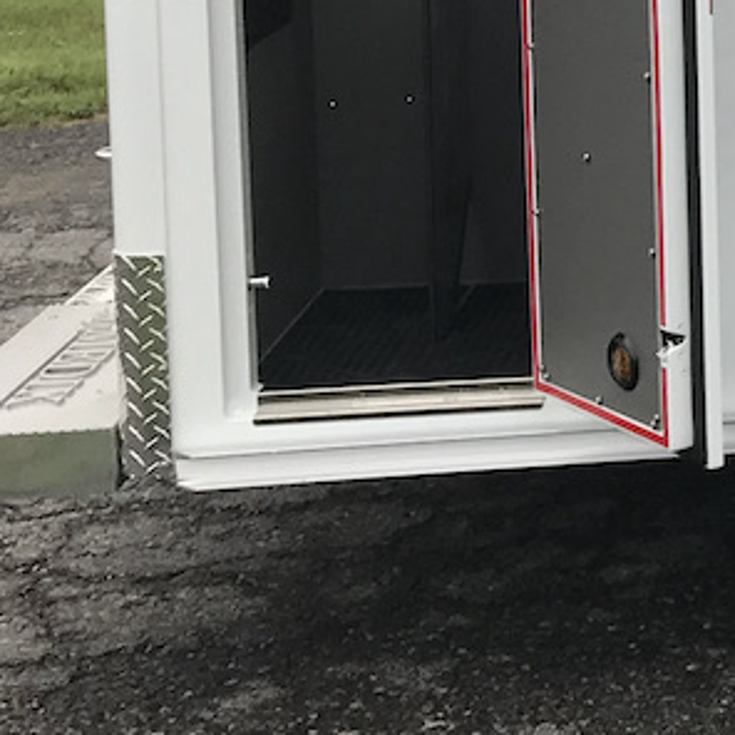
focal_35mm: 107
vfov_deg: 15.7
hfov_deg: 13.5
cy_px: -132
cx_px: 1537
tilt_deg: -7.6
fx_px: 2570
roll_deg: -0.2
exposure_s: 1/205
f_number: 1.8
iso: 20
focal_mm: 3.99
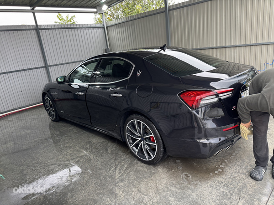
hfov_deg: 71.6
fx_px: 190
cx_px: 137
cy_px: 102
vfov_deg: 56.8
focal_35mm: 24
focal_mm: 6.76
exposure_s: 1/121
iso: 160
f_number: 1.78
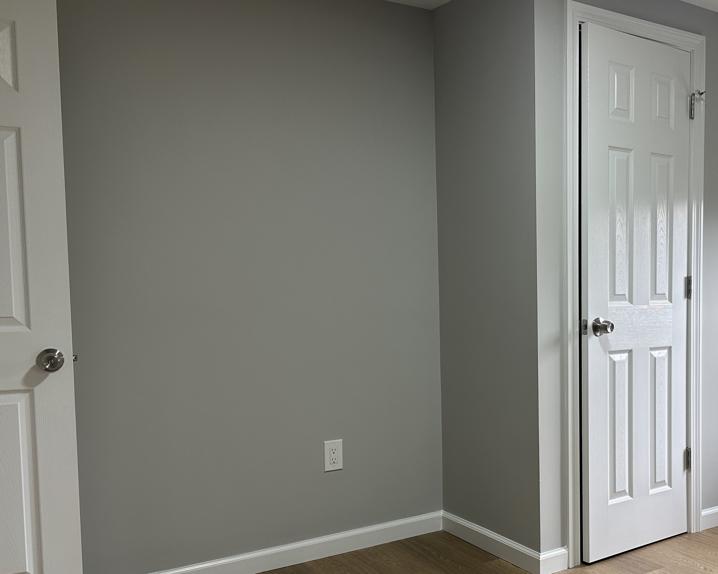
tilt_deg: -3.5
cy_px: 346
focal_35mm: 37
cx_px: 518
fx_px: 786
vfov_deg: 39.9
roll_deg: -0.2
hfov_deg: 47.7
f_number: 1.78
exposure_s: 1/120
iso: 100
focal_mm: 6.86
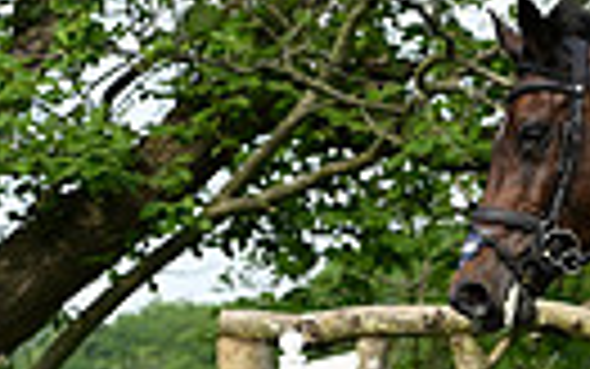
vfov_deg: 4.2
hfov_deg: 6.4
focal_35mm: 316
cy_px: 290
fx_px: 5083
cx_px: 1221
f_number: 5
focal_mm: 70
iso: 450
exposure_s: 1/1250
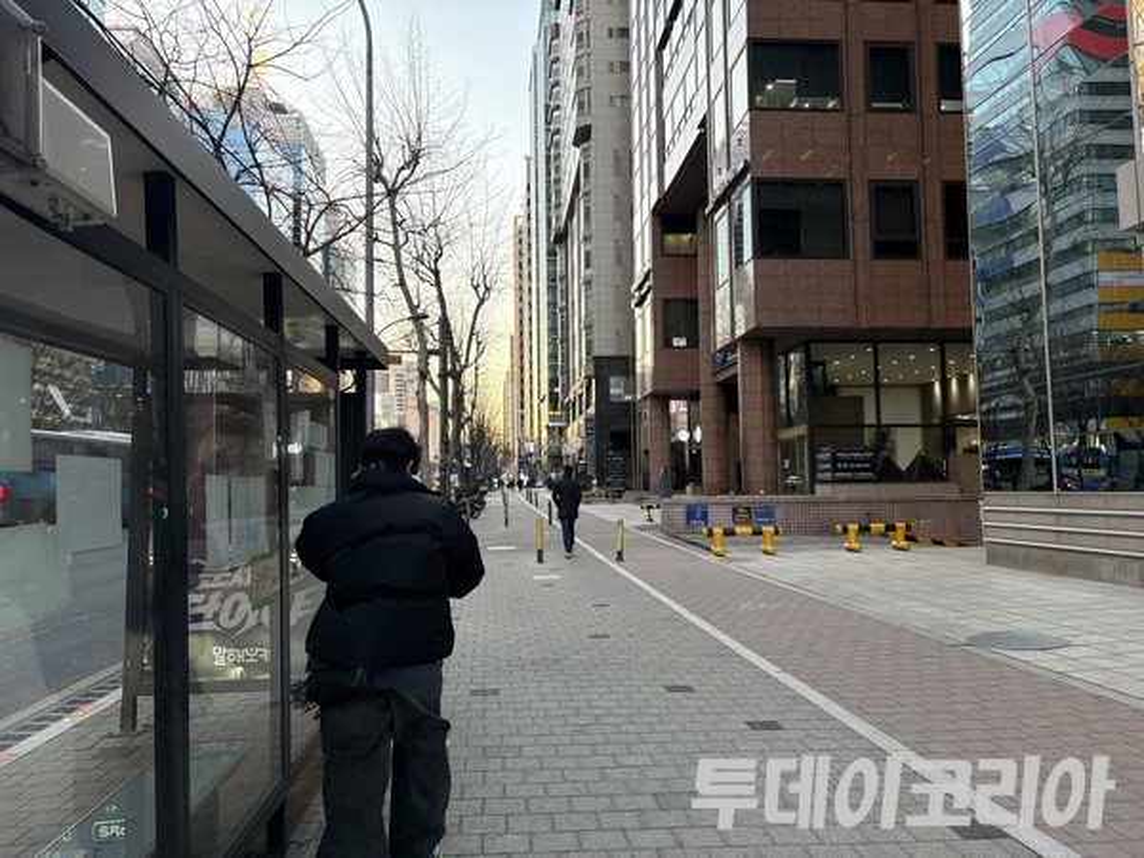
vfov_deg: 53.1
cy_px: 429
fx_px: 859
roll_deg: +0.2
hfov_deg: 67.3
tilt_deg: +6.0
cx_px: 572
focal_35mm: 26
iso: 125
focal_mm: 5.96
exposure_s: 1/135
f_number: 1.6
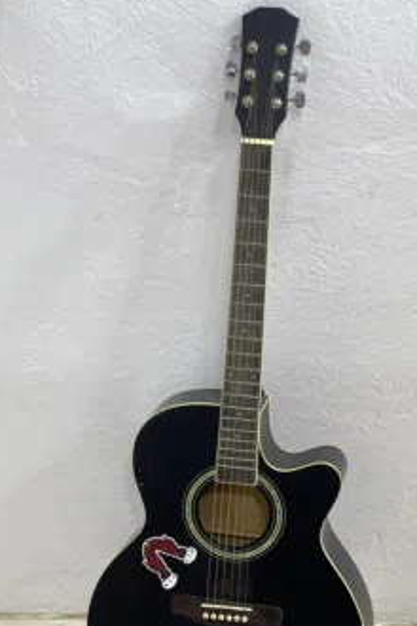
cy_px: 351
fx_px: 1685
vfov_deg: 21.0
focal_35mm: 97
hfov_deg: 14.1
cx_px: 216
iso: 250
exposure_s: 1/40
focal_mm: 9
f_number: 2.8
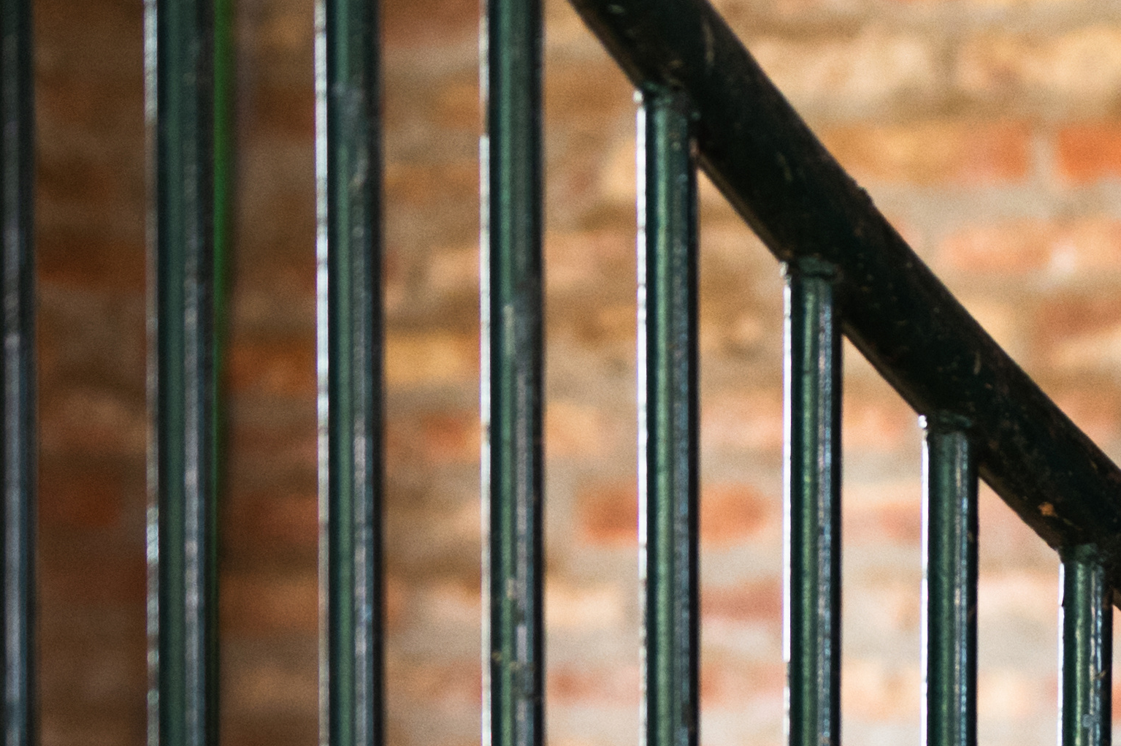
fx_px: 6130
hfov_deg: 10.1
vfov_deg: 6.8
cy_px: 1258
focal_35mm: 197
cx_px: 1697
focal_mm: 50
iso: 1250
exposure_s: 1/160
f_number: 2.2
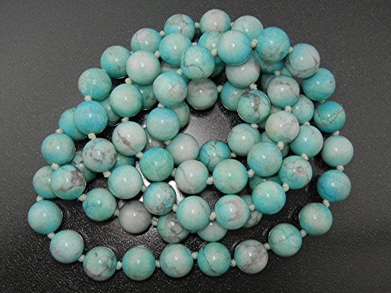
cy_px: 146
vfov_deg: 28.0
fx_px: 587
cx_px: 196
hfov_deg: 36.8
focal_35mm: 52
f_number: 7.8
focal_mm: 9.3
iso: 800
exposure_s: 1/30
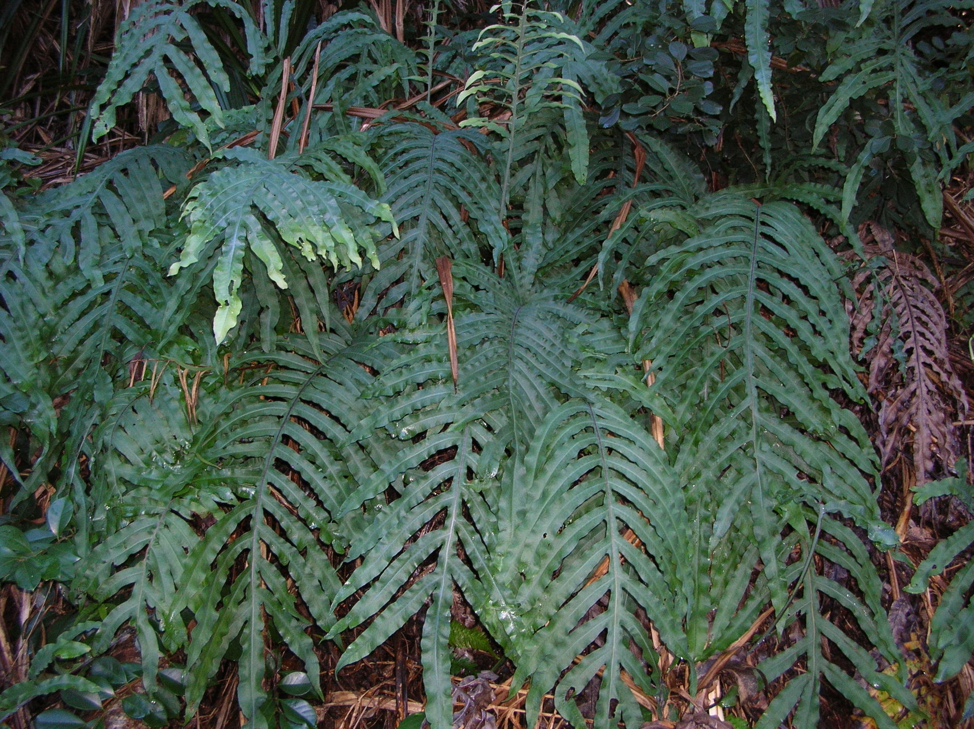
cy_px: 364
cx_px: 487
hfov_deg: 52.7
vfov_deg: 40.6
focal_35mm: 35
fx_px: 984
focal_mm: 5.8
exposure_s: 1/60.1
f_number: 2.8
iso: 82
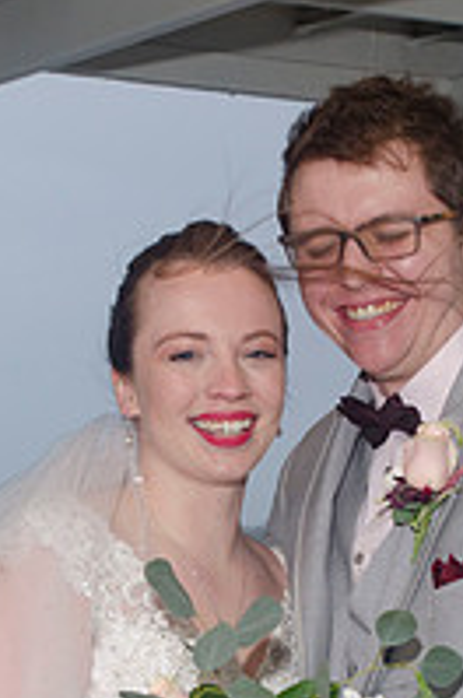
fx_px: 2497
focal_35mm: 129
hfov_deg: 10.6
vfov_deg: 15.7
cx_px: 263
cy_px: 614
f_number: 5.6
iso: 400
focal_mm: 38
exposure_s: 1/60
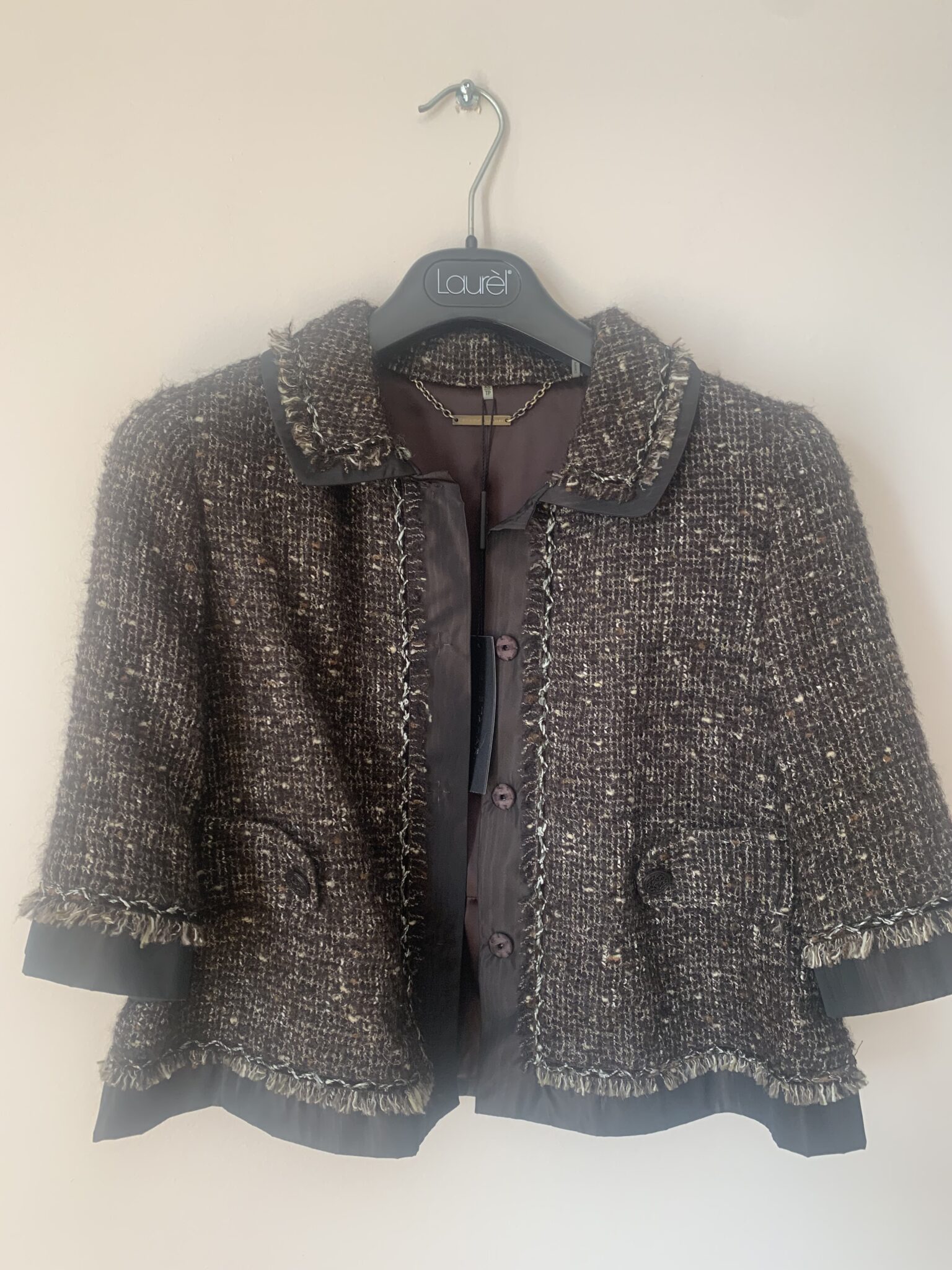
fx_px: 953
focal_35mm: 26
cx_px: 476
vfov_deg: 67.3
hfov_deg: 53.1
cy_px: 635
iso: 100
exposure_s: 1/70
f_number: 1.8
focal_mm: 4.25
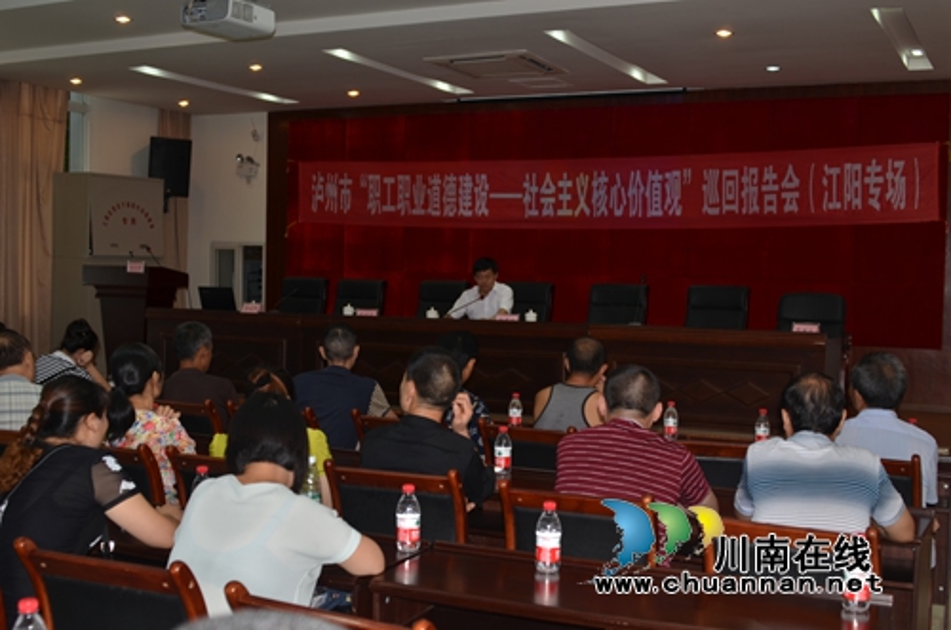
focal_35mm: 42
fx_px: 1107
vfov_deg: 31.7
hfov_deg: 46.5
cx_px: 476
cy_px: 315
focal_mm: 28
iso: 100
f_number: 3.5
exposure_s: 1/60
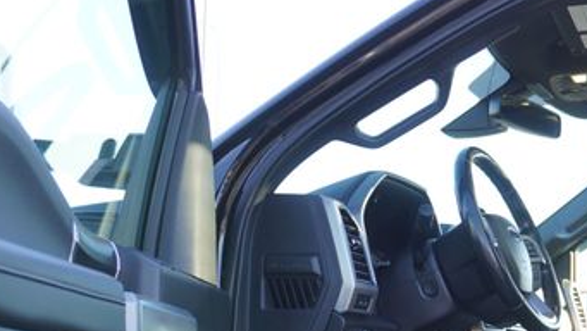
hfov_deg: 30.6
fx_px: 1058
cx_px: 418
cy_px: 298
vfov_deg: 17.5
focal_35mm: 68
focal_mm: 23
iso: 100
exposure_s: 1/60
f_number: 4
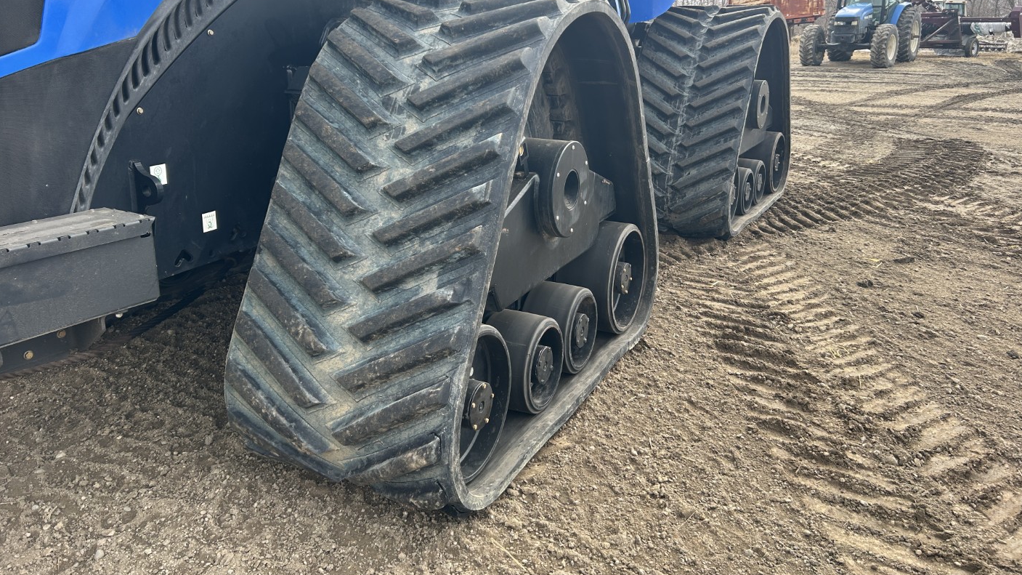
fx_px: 786
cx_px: 507
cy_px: 219
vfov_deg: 39.9
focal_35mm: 29
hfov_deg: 66.1
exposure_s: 1/696
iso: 50
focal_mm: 5.7
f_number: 1.5
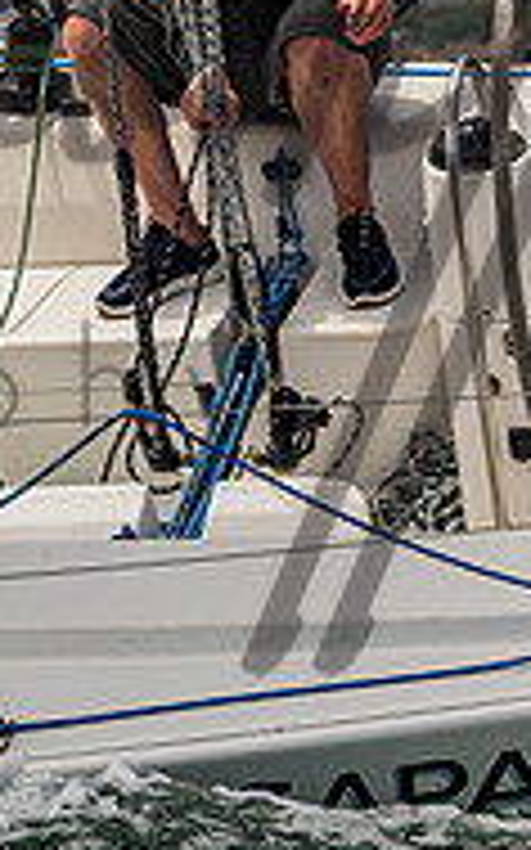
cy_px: 47
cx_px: 119
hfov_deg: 2.3
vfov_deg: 3.7
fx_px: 13139
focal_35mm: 567
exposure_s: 1/4000
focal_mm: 165
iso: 500
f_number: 8
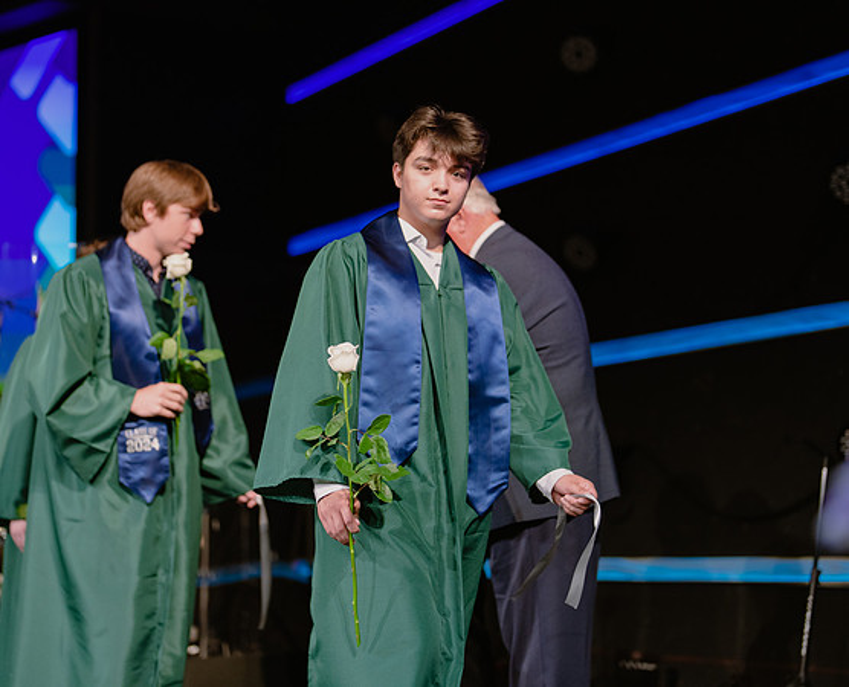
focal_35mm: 66
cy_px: 289
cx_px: 396
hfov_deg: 28.5
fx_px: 1668
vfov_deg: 23.3
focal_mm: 50
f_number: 1.2
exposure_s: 1/320
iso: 640
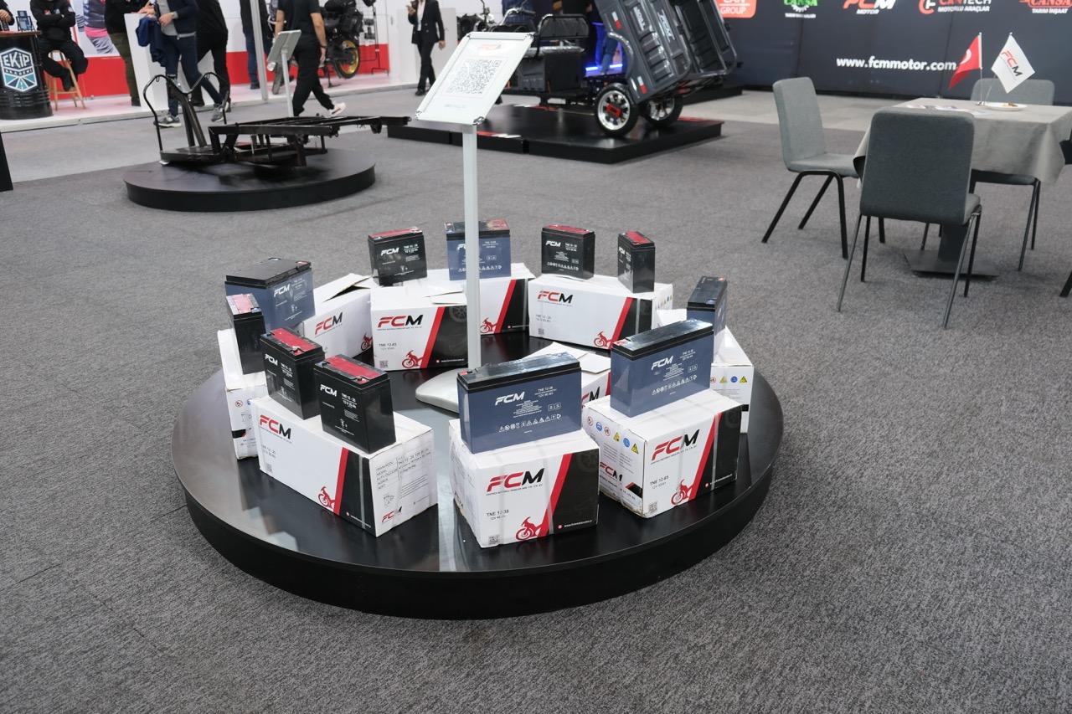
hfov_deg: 67.4
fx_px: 804
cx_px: 536
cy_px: 357
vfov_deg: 47.9
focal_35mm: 27
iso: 500
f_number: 2.8
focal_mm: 18
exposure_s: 1/100
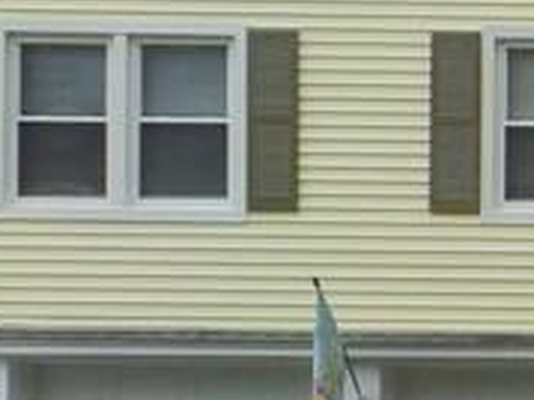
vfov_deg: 8.6
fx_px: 2652
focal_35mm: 172
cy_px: 299
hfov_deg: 10.1
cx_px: 1244
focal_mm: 4.1
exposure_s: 1/1000
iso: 125
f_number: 3.3
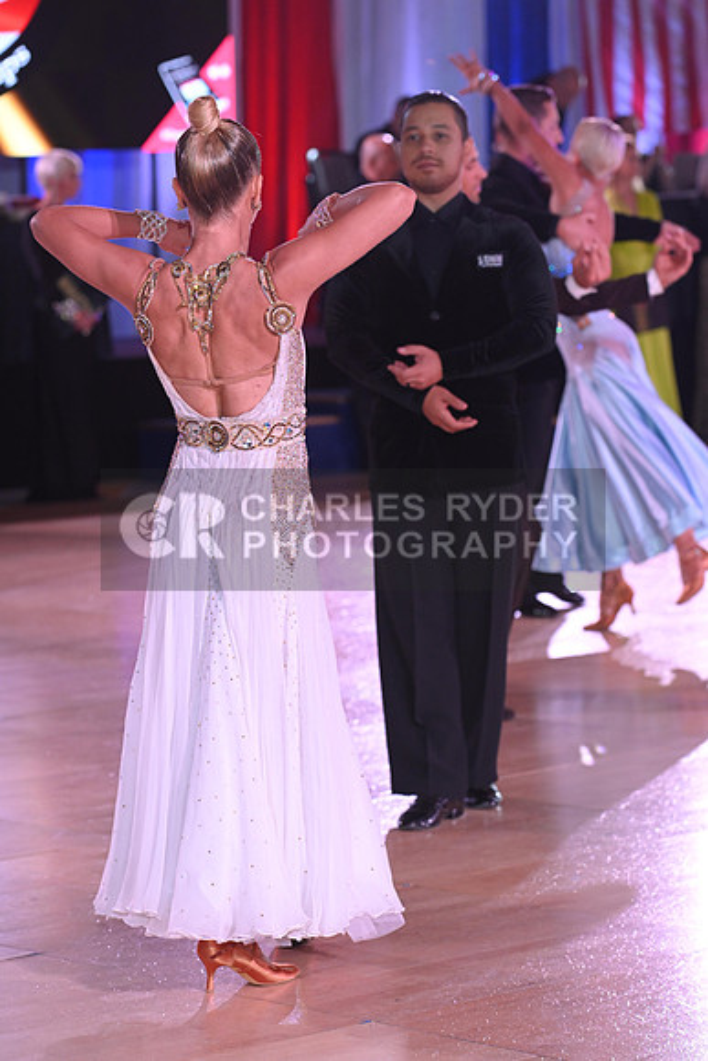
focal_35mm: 130
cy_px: 530
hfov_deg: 10.6
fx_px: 3832
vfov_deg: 15.8
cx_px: 354
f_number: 5.6
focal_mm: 130
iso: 1600
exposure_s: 1/200
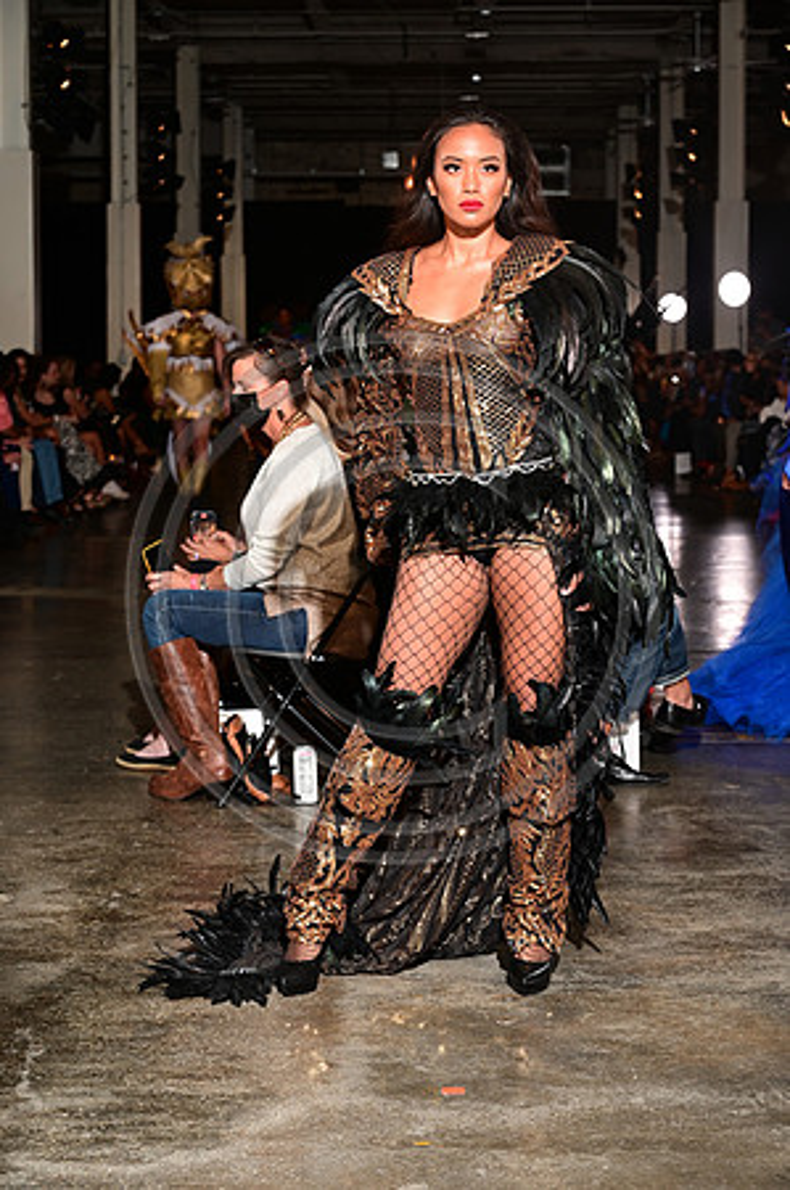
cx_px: 395
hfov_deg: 17.5
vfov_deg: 26.0
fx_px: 2573
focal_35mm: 78
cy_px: 595
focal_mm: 78
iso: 1000
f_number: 6.3
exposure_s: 1/125
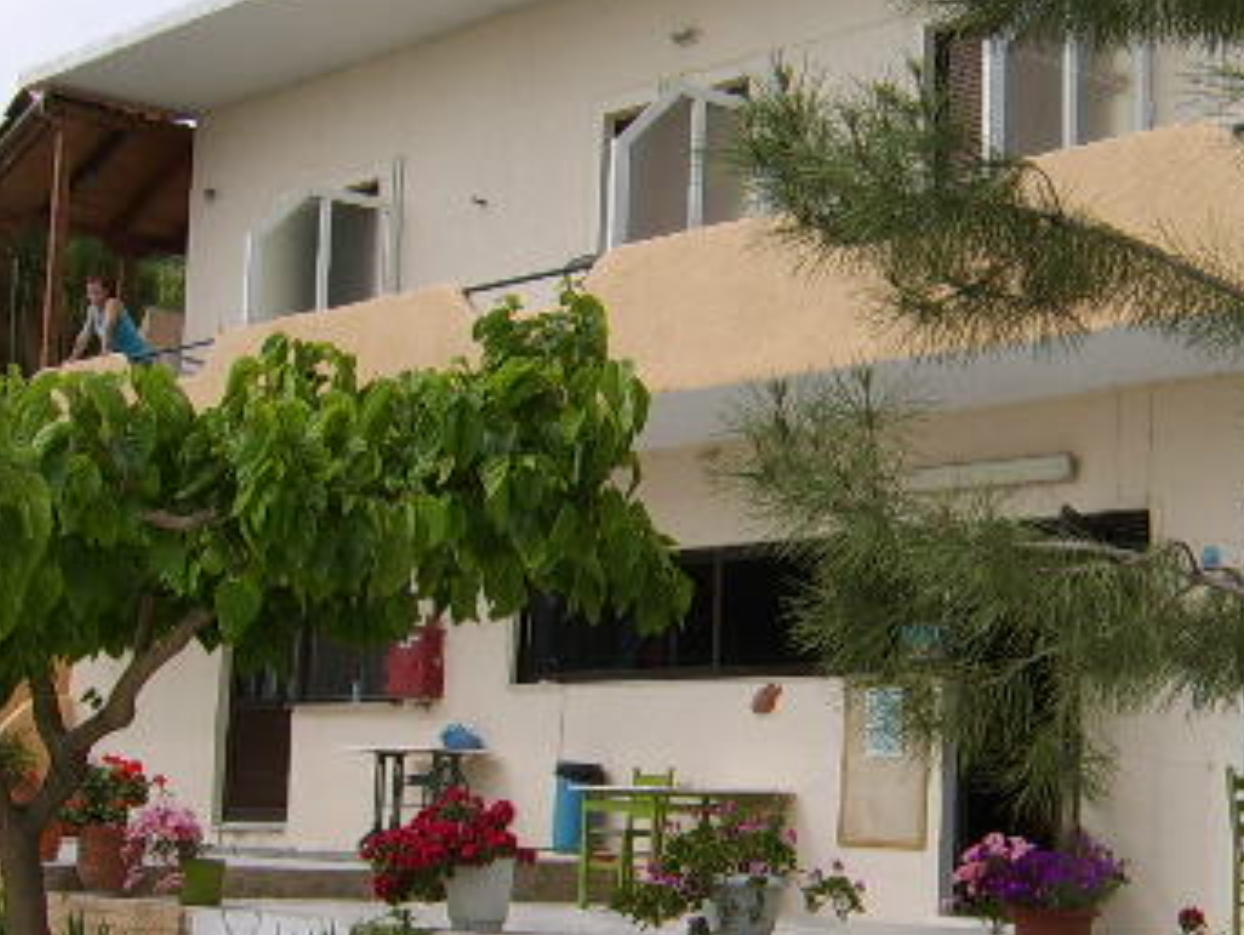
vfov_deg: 25.3
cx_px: 506
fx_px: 2086
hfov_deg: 33.1
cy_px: 480
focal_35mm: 58
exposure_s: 1/324
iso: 71
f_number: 6.7
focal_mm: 8.13
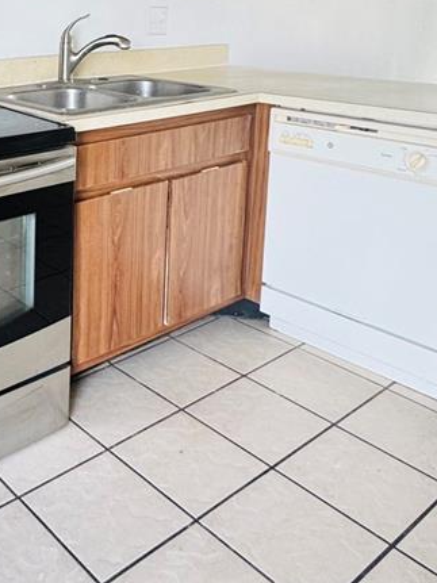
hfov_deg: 33.8
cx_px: 7
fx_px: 657
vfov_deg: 45.2
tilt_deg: -10.4
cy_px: 107
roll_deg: +1.6
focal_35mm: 39
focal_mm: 2.22
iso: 160
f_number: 2.2
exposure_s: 1/99
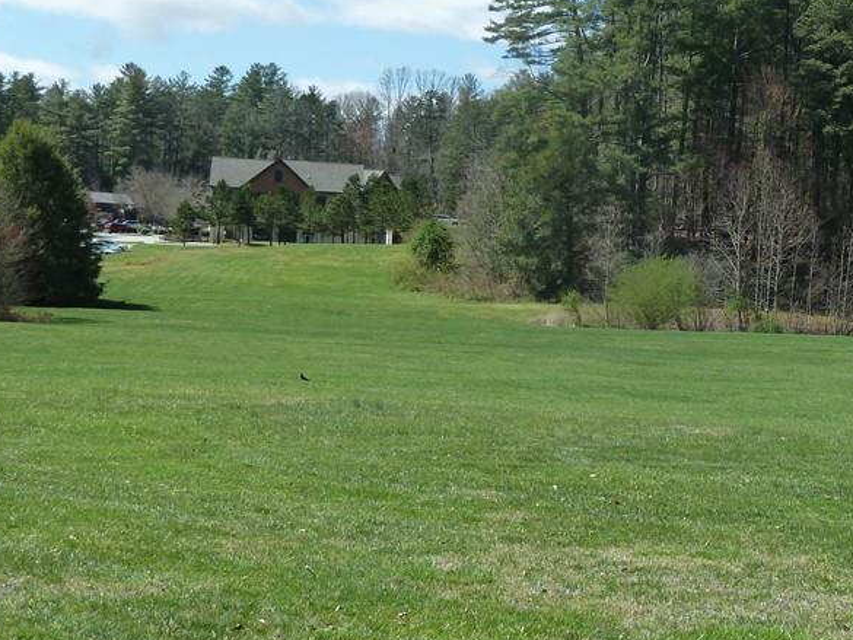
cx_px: 728
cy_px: 179
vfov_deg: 16.2
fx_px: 2243
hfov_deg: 21.2
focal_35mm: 91
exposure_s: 1/500
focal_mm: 8.5
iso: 125
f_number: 3.8
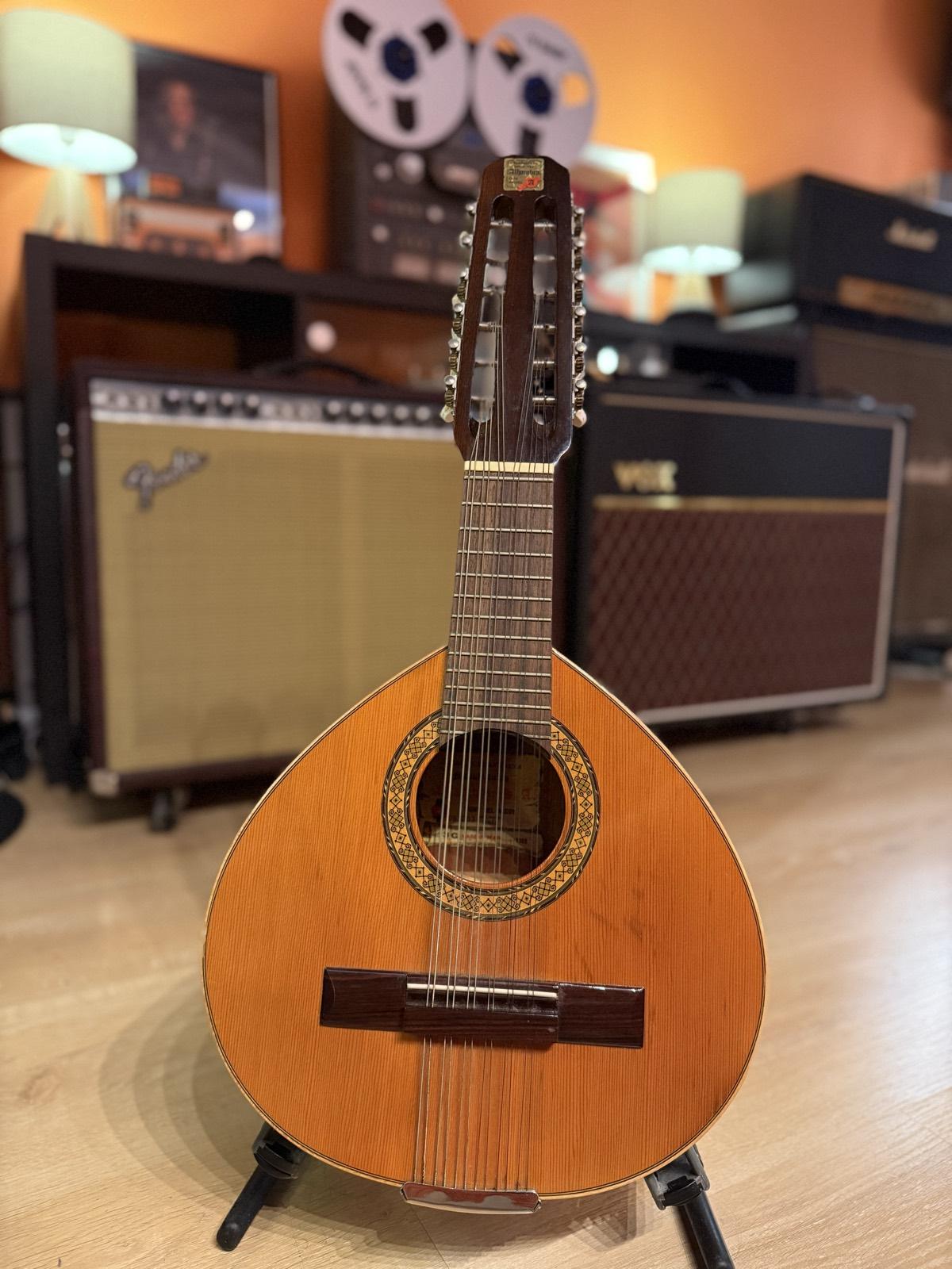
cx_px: 476
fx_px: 880
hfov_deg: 56.8
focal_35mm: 24
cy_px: 634
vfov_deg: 71.6
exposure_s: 1/59
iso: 640
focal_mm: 6.76
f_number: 1.78
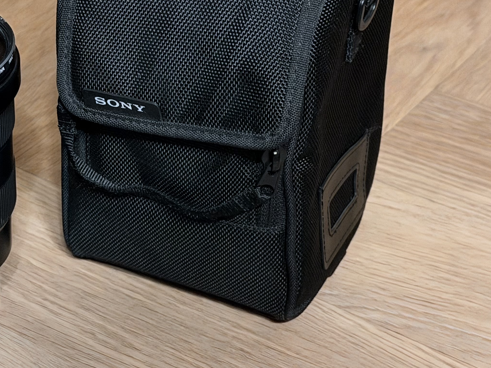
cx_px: 103
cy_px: 137
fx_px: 1348
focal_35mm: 95
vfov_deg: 15.5
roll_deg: -0.2
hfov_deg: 20.4
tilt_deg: -33.1
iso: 800
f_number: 1.78
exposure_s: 1/21
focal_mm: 6.76
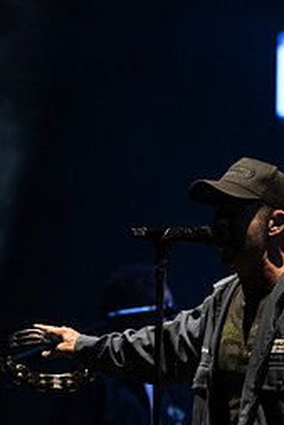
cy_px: 307
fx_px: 5424
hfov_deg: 3.0
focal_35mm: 459
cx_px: 245
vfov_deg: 4.5
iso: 3200
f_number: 3.5
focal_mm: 200
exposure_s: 1/1000
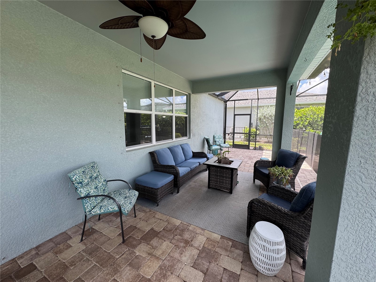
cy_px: 141
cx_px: 188
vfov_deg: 85.7
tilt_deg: -7.3
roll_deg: -1.0
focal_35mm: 14
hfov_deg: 102.1
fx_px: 152
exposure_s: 1/190
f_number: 2.2
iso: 40
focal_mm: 2.22
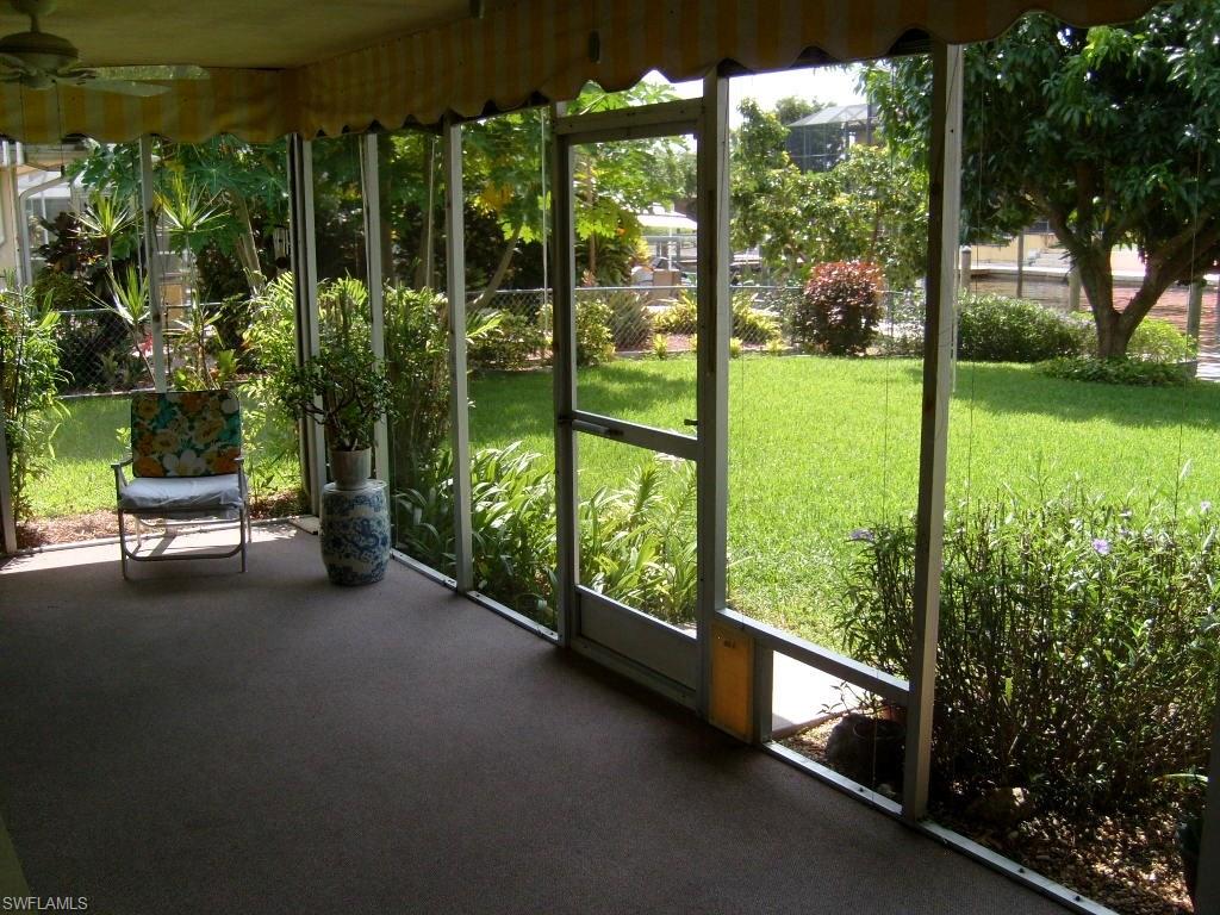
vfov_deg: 40.7
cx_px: 610
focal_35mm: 35
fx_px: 1234
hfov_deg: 52.6
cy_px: 458
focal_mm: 5.8
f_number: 2.8
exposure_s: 1/250
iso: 80
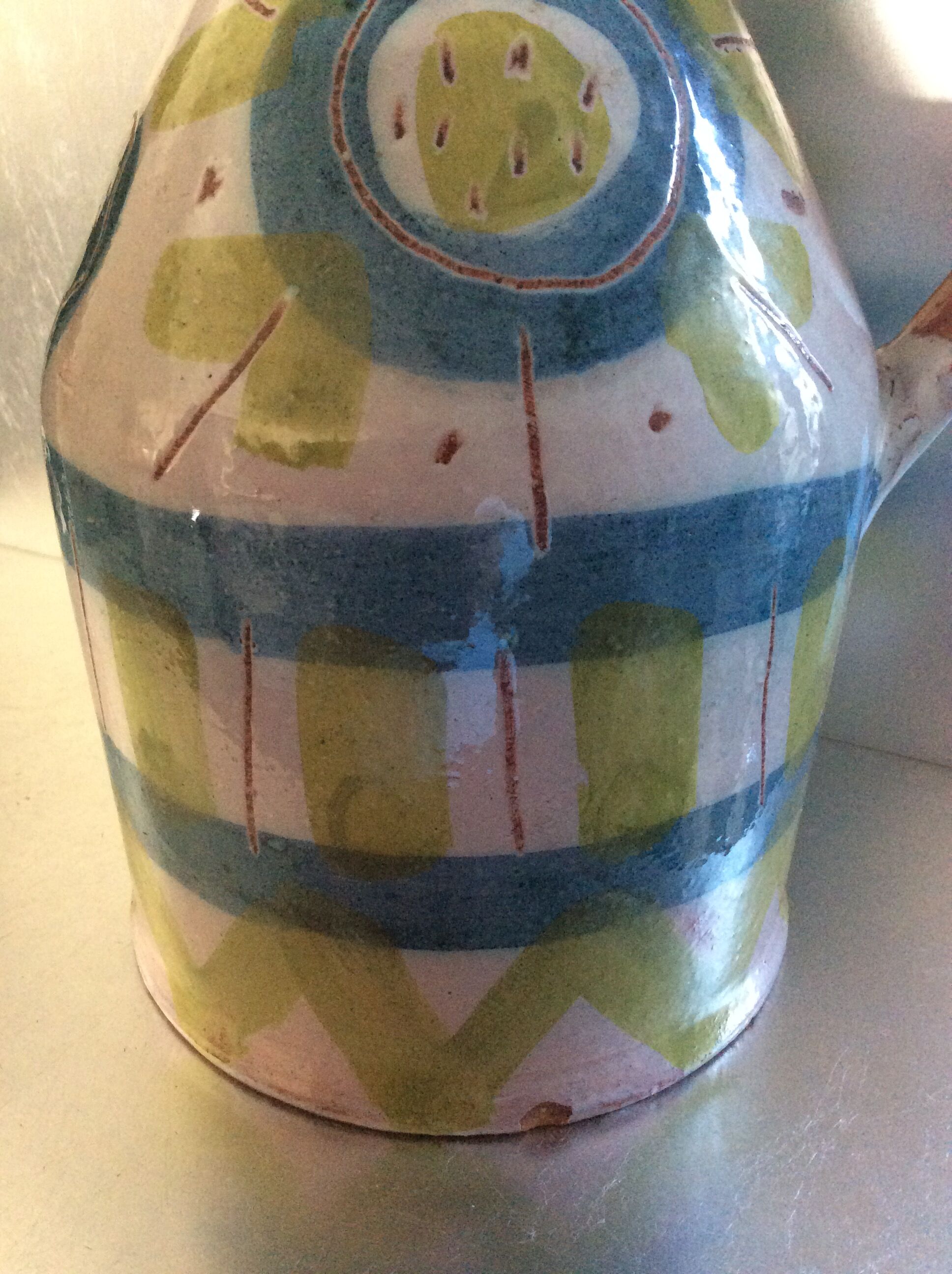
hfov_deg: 44.1
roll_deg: +0.1
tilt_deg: -26.0
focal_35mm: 32
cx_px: 476
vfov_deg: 56.9
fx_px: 1177
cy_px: 637
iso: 250
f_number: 2.4
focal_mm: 3.3
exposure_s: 1/25
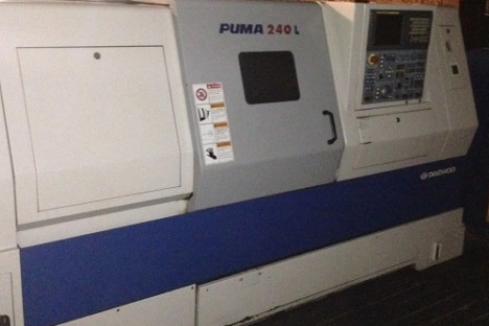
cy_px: 140
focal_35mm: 44
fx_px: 598
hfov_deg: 44.5
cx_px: 255
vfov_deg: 30.5
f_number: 2.4
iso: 800
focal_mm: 4.13
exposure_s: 1/16
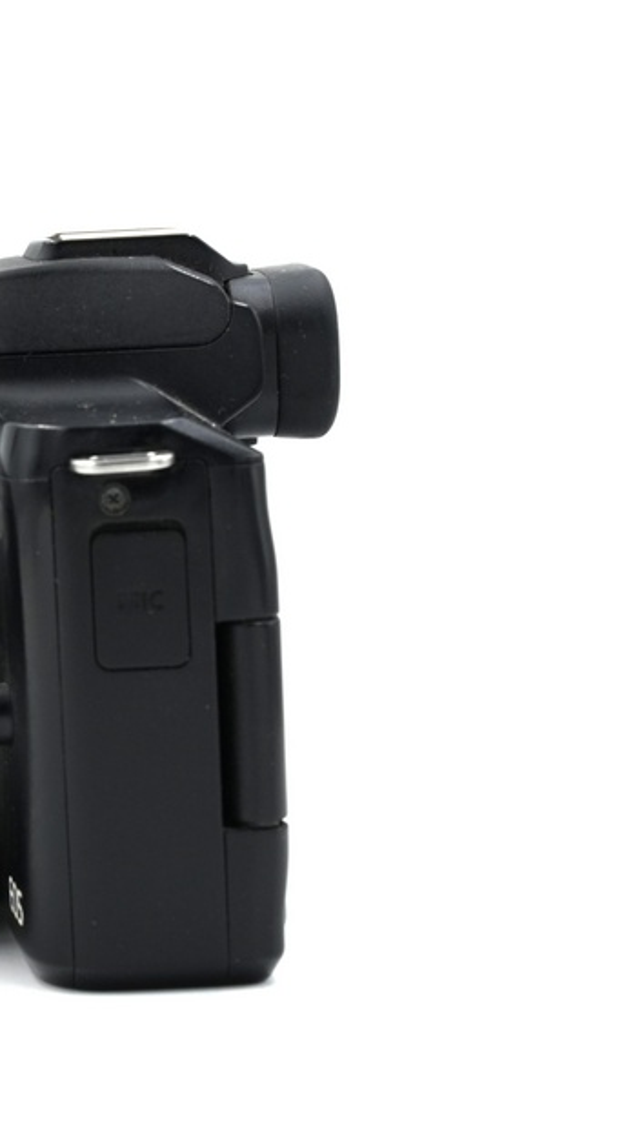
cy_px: 554
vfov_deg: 22.9
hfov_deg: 12.7
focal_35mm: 93
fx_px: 2782
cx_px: -109
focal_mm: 55
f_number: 14
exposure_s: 1/125
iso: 800
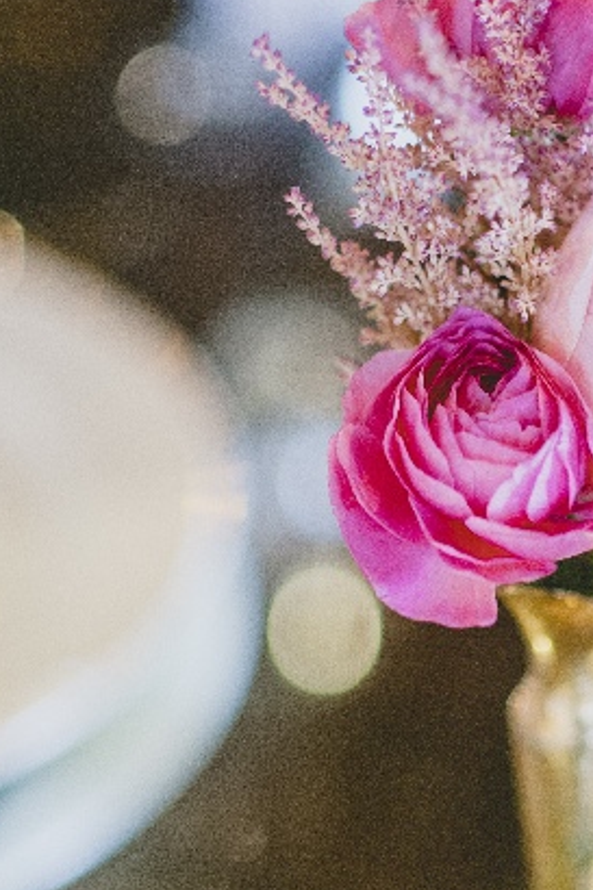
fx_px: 4624
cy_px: 486
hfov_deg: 7.3
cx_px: 554
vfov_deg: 11.0
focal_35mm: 187
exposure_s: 1/125
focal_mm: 85
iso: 1250
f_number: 1.4
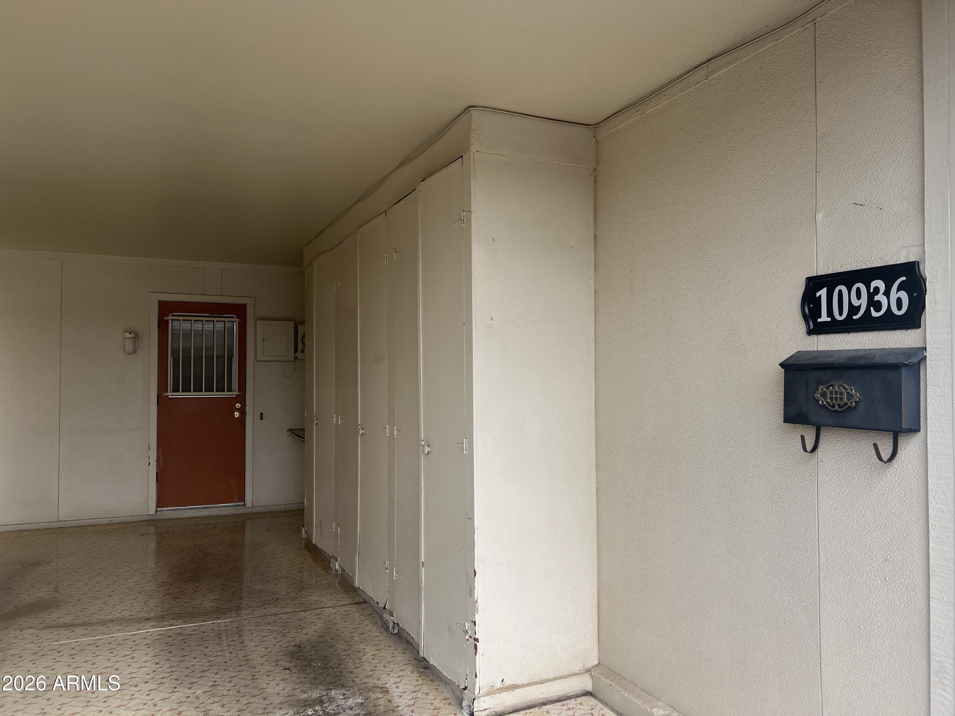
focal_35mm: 26
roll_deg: -0.3
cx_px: 478
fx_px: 717
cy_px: 358
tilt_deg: +1.6
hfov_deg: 67.3
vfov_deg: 53.1
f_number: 1.5
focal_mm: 5.7
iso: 50
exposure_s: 1/949
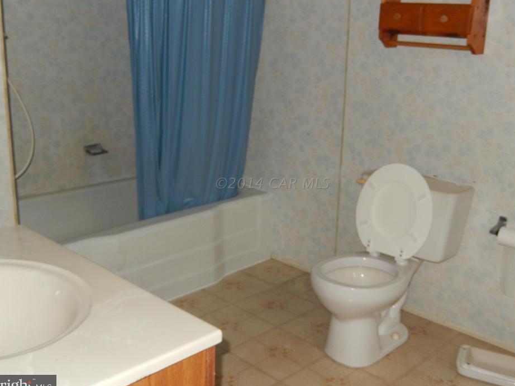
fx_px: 595
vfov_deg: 35.9
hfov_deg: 46.8
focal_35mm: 40
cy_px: 183
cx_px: 273
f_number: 4
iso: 200
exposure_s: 1/30
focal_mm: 6.5
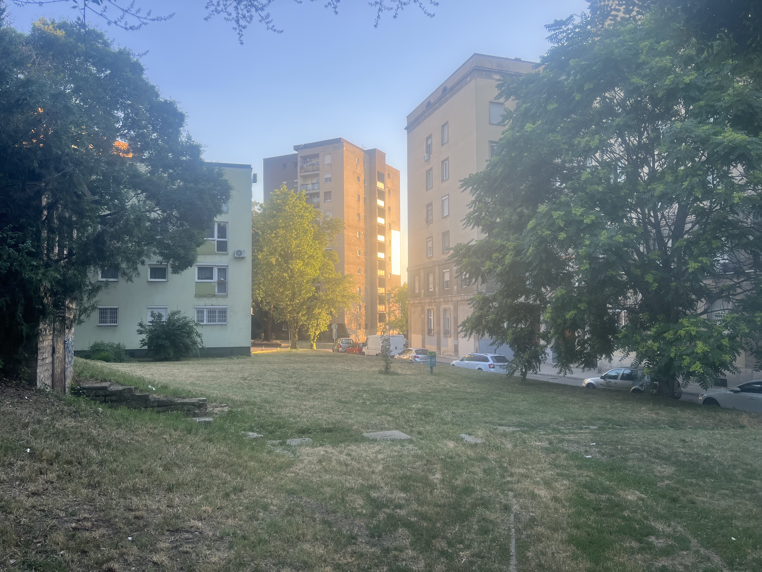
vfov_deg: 53.1
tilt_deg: +3.7
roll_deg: +0.9
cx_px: 381
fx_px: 572
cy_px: 286
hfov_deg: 67.3
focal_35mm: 26
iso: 50
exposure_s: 1/355
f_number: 1.5
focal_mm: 5.7
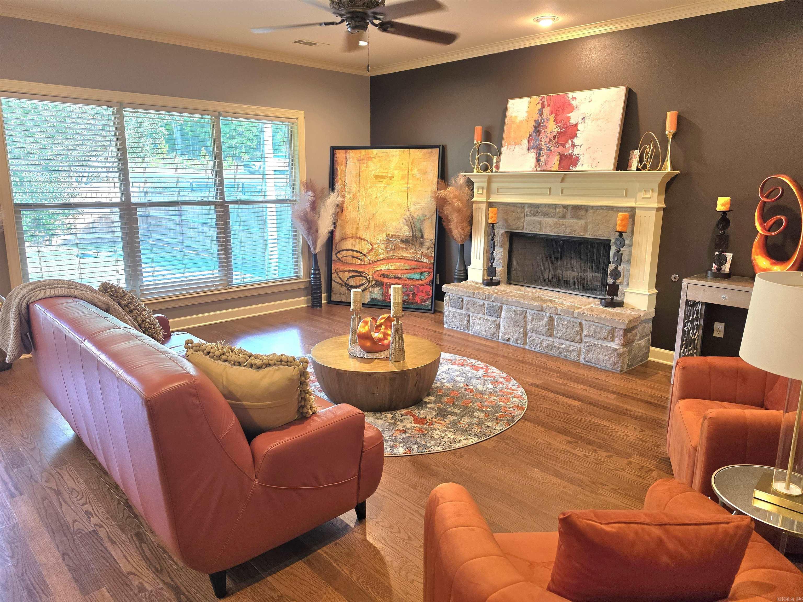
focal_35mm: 23
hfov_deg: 73.9
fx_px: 534
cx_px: 402
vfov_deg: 58.9
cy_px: 301
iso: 160
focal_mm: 6.5
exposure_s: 1/120
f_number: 1.4
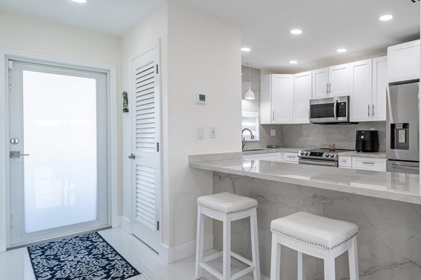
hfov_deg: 70.7
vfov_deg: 53.0
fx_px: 280
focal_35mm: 24
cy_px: 133
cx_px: 294
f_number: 8
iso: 100
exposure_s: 1/25
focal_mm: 17
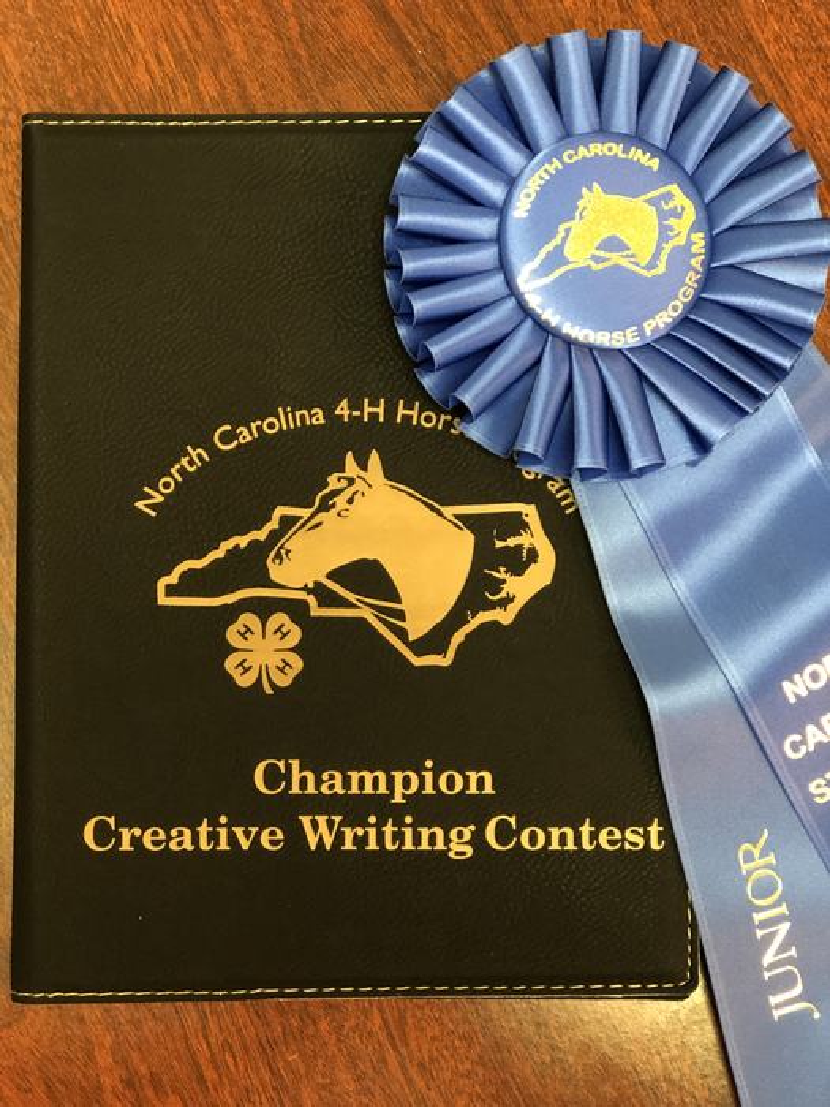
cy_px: 554
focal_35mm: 57
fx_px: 1822
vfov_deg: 33.8
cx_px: 415
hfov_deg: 25.7
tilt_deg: -86.8
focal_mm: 6.6
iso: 320
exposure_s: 1/30
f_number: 2.8
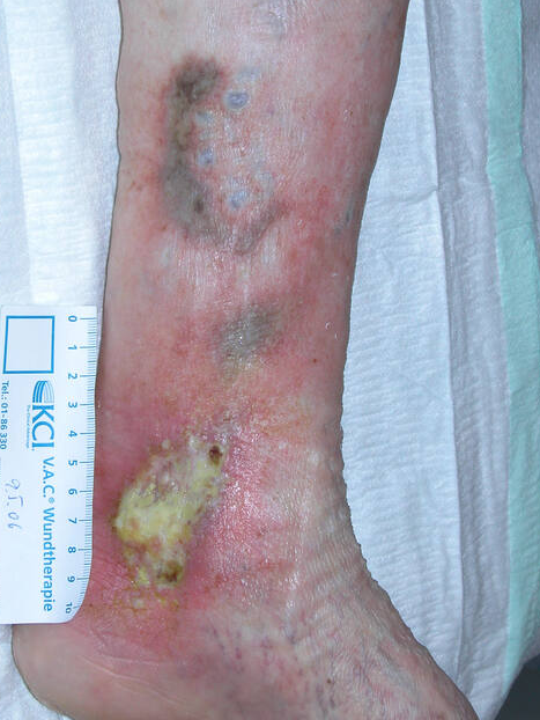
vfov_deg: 19.8
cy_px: 294
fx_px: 2058
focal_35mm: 99
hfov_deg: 14.9
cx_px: 228
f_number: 5.4
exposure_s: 1/125
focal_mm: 19.9
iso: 100
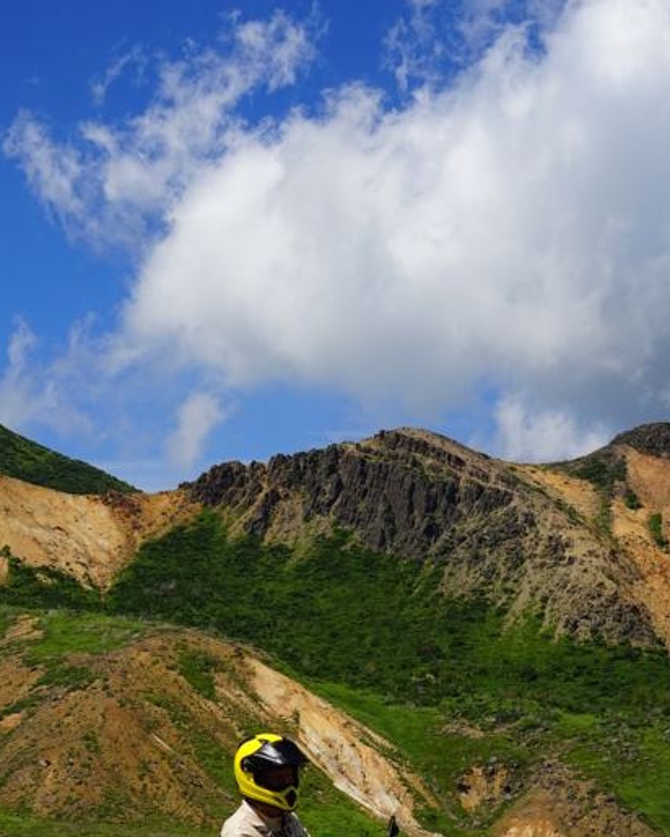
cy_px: 621
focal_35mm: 70
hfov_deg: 21.8
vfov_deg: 26.8
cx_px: 376
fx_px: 1735
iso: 100
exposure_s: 1/500
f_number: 8
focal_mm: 32
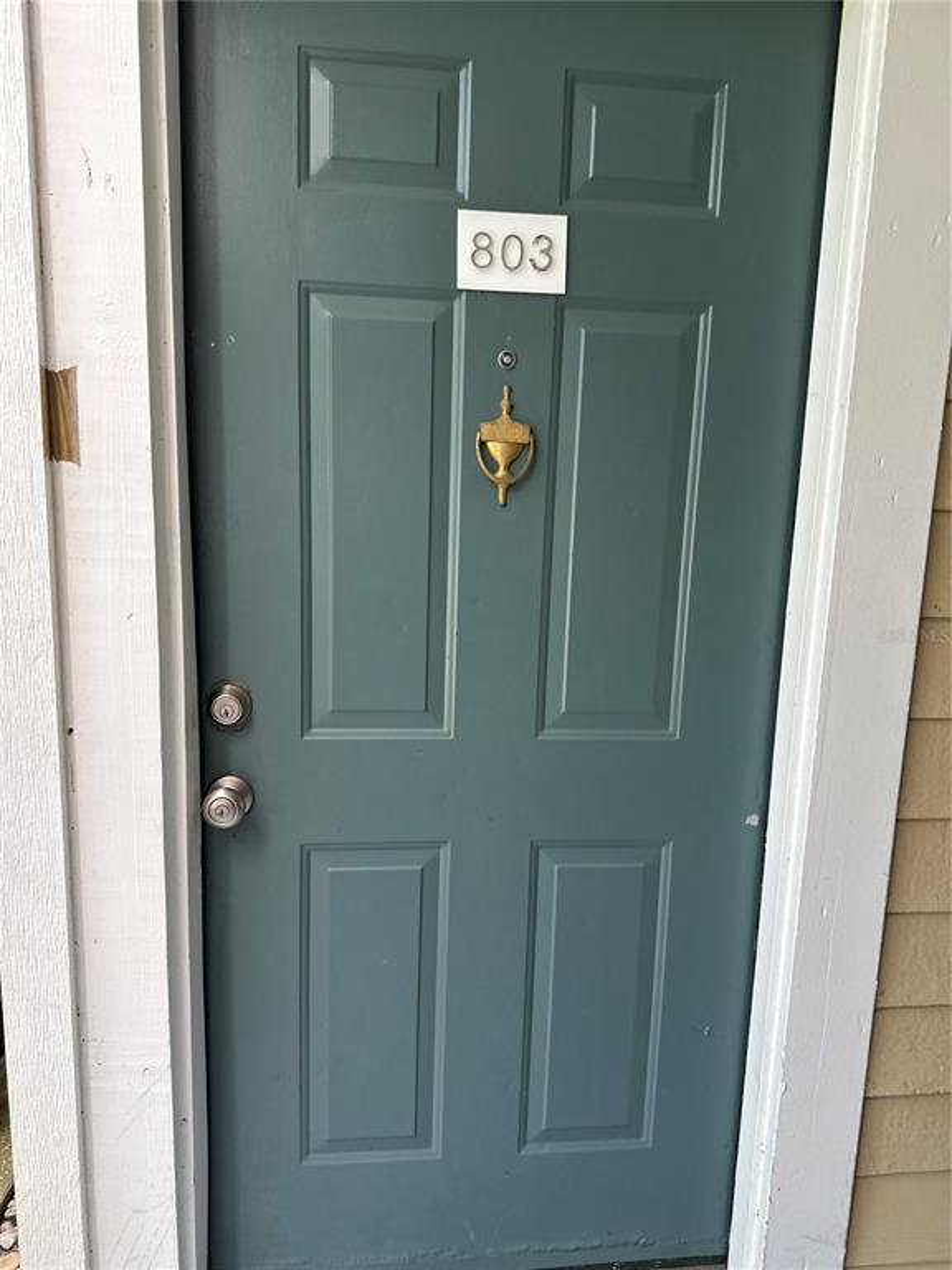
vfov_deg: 71.6
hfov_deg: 56.8
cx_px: 476
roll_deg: +0.4
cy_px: 635
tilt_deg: -5.9
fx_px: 880
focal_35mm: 24
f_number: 1.78
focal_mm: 6.86
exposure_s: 1/121
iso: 125
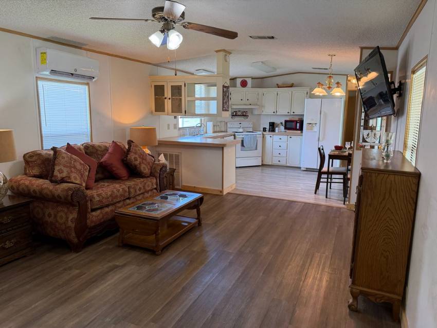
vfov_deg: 56.8
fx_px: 303
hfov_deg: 71.6
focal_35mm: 24
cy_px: 164
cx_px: 218
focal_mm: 6.76
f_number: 1.78
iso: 200
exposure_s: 1/120
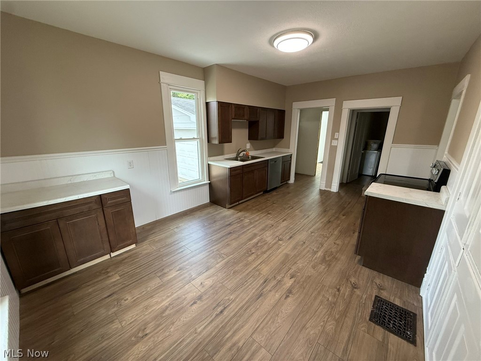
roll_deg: -0.4
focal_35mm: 14
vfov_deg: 85.7
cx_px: 240
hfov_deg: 102.1
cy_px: 180
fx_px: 195
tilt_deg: -13.9
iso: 250
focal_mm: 2.22
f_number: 2.2
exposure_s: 1/120
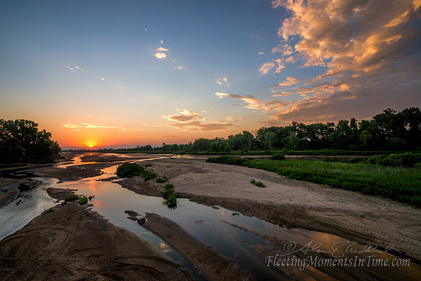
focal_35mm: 16
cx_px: 210
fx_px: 187
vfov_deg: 73.8
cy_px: 140
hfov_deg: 96.7
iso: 100
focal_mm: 16
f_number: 16
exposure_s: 1/13
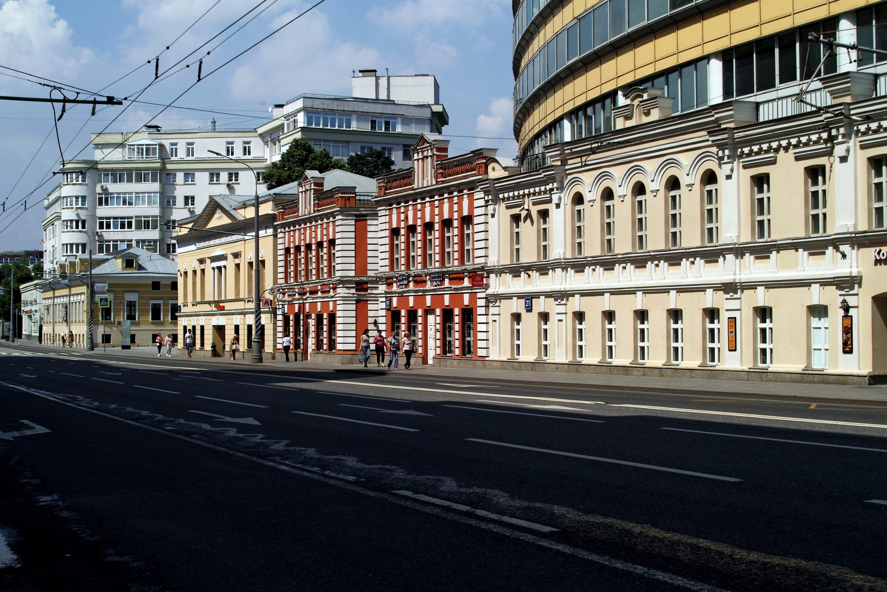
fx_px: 1158
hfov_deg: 41.9
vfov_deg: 28.6
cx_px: 444
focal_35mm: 47
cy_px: 296
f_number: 11
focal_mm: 28
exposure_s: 1/250
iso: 100
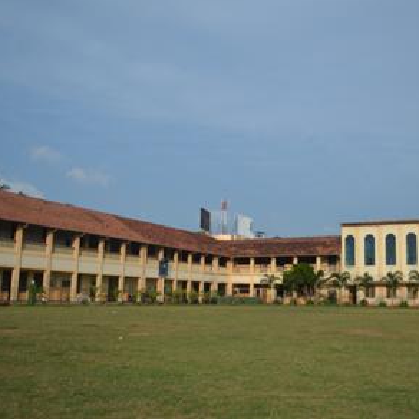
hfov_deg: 42.4
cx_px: 267
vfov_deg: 42.8
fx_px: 534
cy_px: 207
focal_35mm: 39
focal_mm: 20
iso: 100
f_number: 3.8
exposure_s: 1/1600
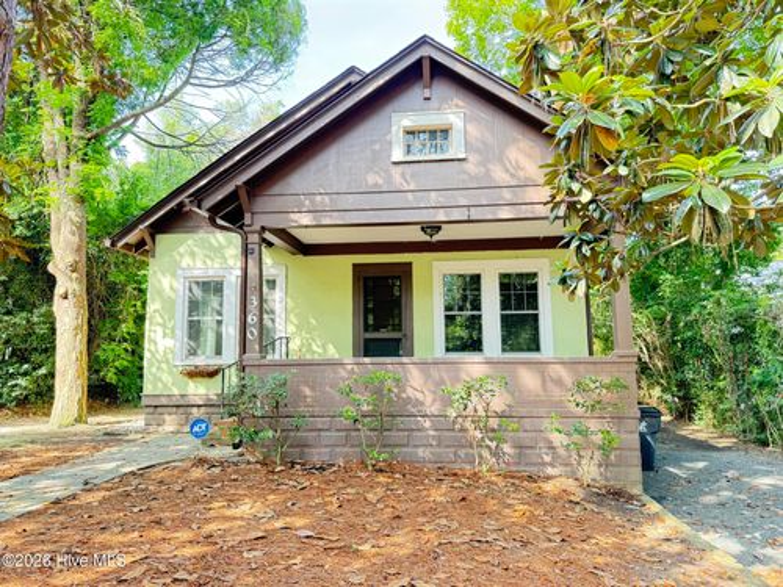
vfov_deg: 56.8
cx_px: 392
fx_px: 543
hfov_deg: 71.6
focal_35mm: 24
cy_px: 294
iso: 200
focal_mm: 6.76
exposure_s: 1/93
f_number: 1.78
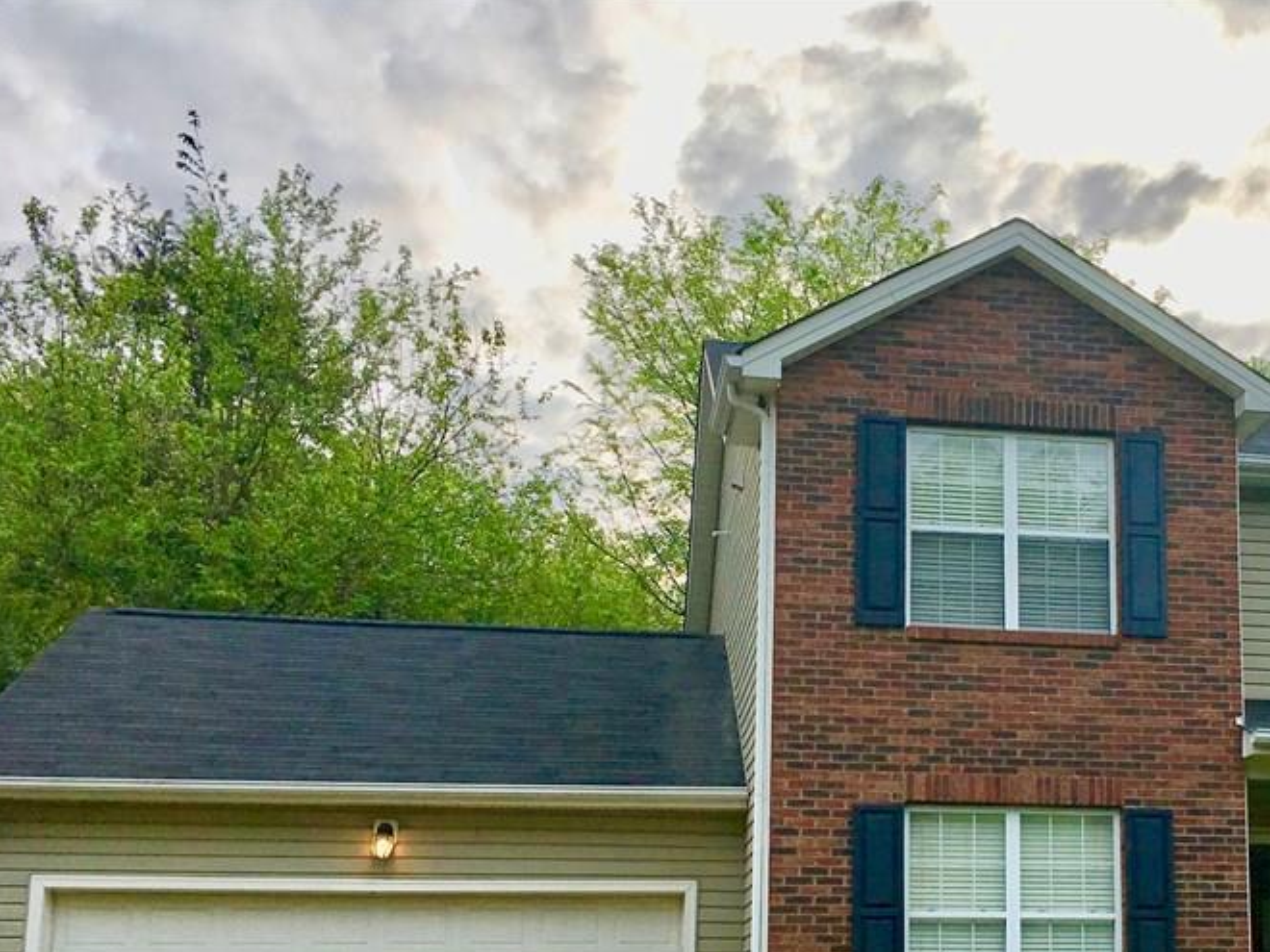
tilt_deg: +8.6
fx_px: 1651
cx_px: 937
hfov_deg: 41.0
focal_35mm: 45
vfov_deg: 31.5
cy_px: 731
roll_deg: -0.1
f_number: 2.2
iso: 25
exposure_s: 1/286
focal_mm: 4.15
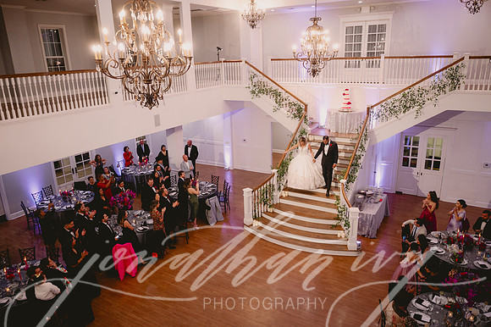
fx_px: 368
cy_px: 164
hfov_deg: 67.4
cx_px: 246
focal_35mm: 27
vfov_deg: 47.9
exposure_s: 1/200
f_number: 2.8
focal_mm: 27
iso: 800
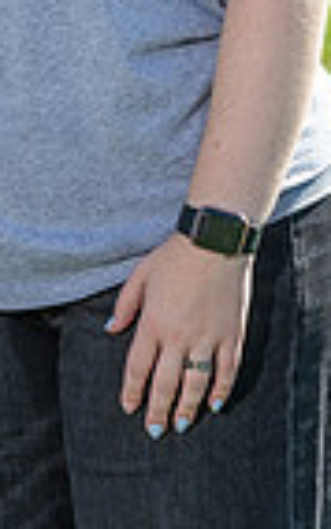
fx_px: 7476
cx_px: -185
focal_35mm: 519
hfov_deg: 2.5
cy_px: -191
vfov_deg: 4.0
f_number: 5
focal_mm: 86
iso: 100
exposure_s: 1/320
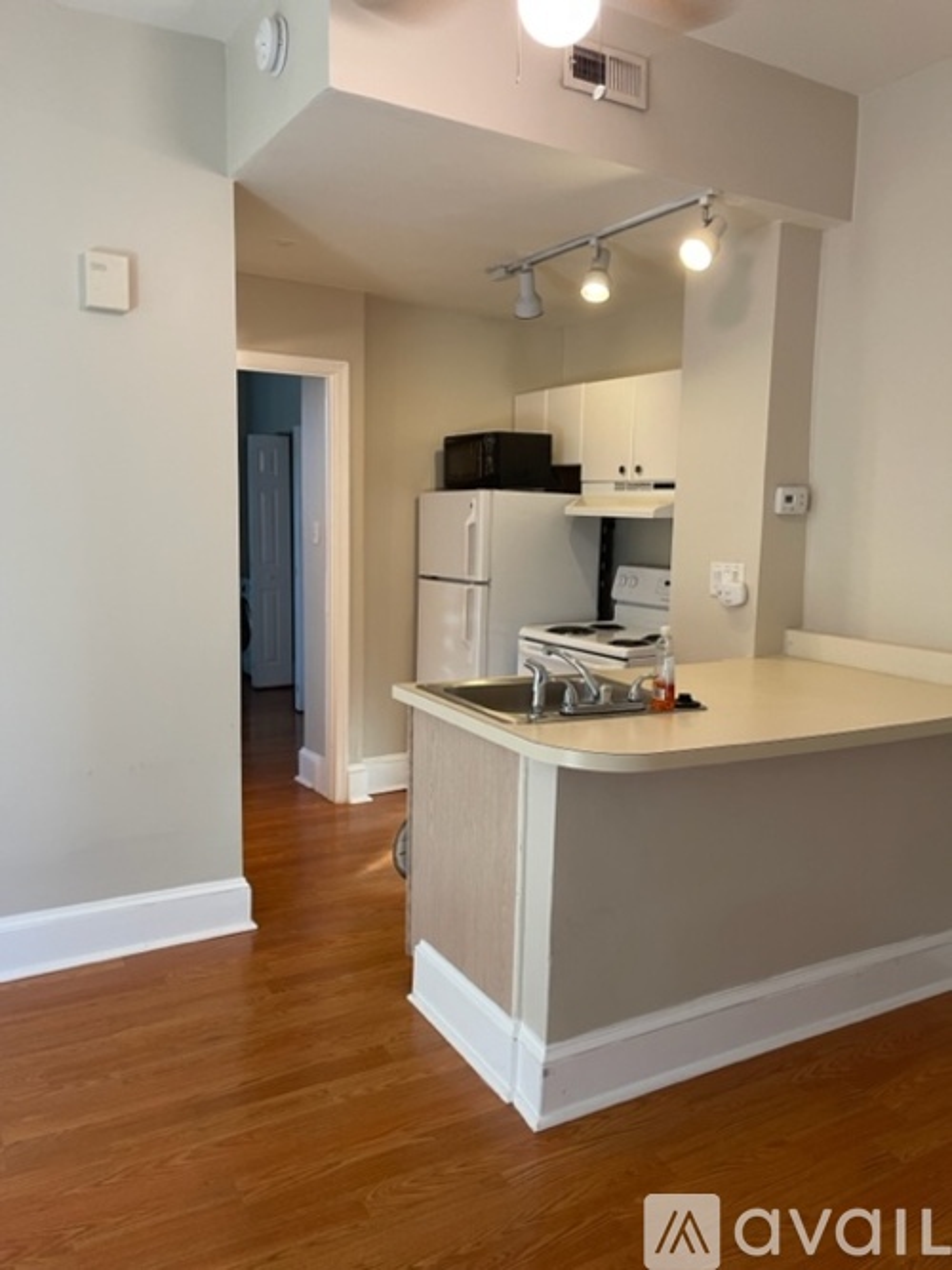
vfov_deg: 67.3
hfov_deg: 53.0
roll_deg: -0.5
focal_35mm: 26
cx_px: 476
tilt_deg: -7.0
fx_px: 954
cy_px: 635
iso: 125
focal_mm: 5.1
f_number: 1.6
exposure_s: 1/60
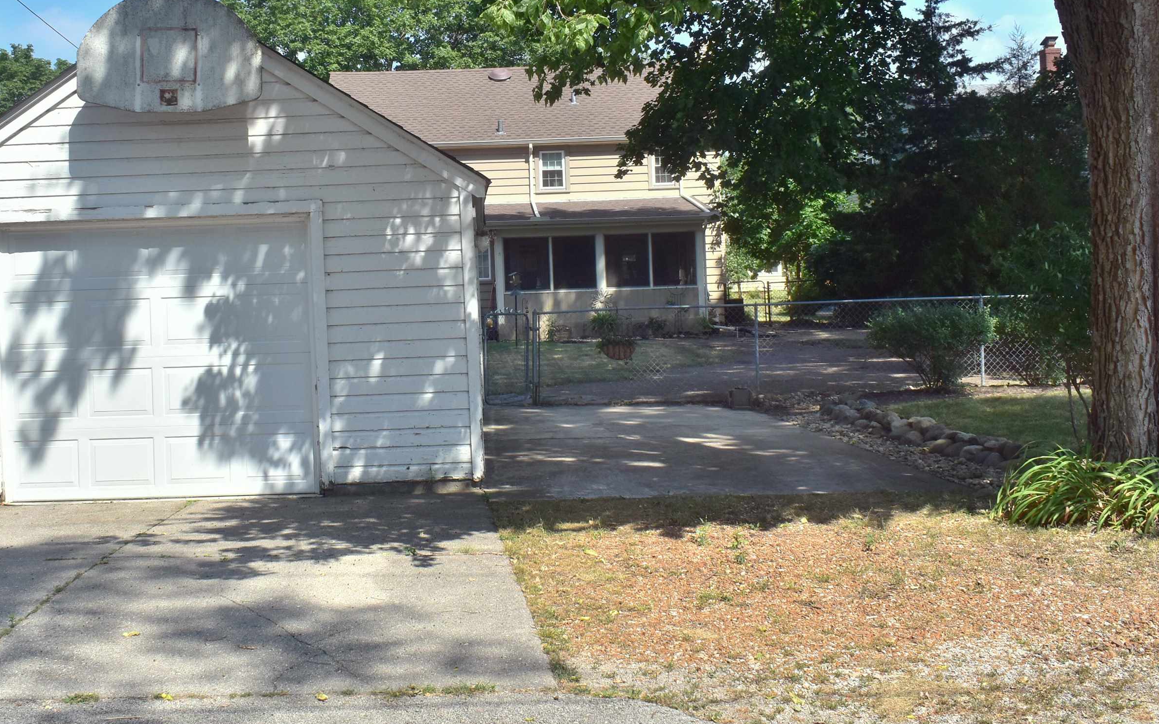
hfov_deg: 47.3
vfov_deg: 30.7
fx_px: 1316
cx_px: 484
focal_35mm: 42
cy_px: 276
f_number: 11
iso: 400
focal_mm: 21
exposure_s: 1/500
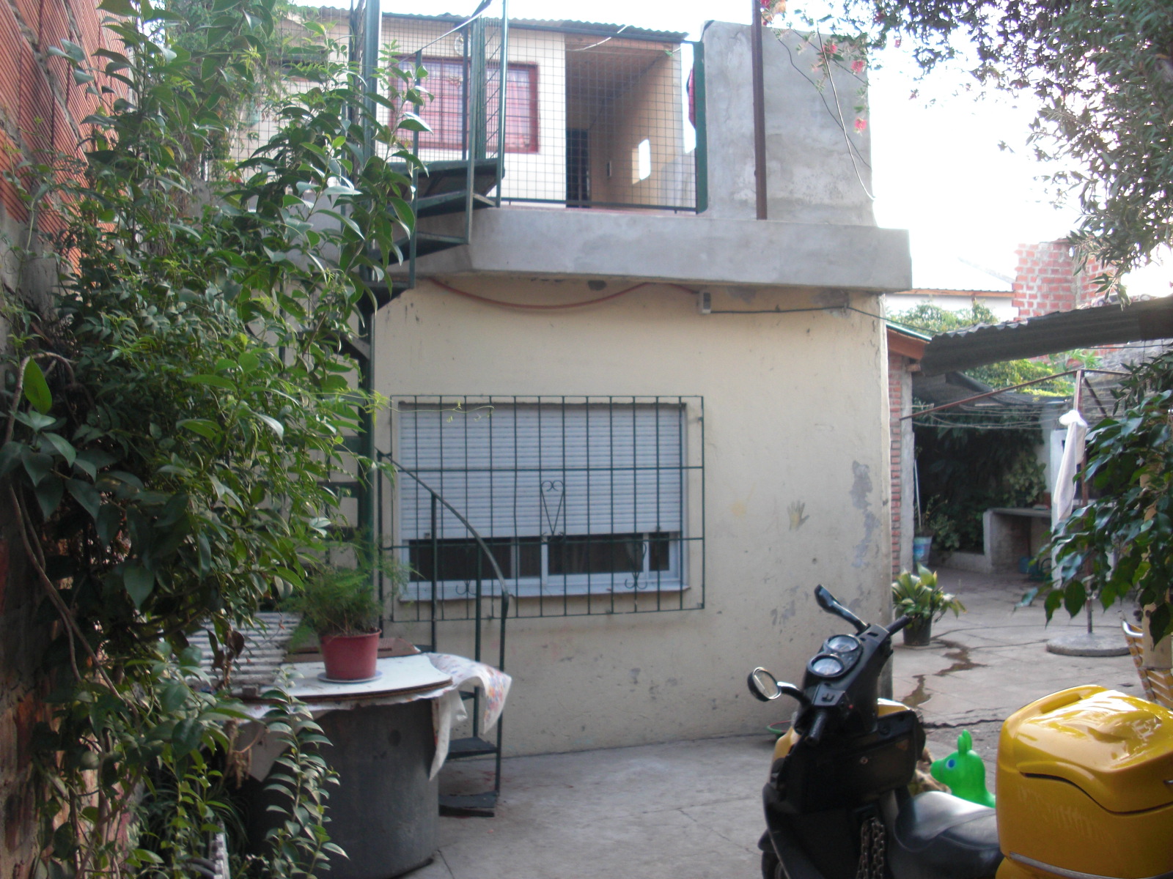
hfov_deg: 51.4
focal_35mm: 36
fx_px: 1220
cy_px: 440
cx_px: 586
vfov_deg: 39.7
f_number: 2.8
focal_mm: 6.3
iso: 100
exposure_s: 1/80
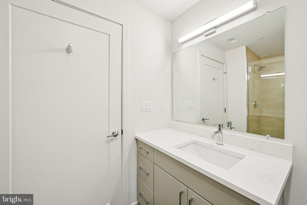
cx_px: 154
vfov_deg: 81.2
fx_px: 119
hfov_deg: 104.3
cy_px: 102
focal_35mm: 14
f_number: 8
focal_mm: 14
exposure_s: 1/15
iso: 160
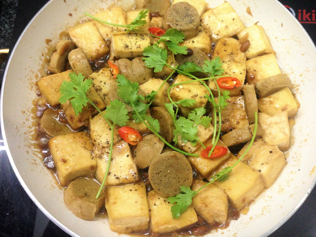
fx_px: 301
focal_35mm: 33
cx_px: 158
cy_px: 118
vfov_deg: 42.9
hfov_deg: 55.4
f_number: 2.4
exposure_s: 1/20
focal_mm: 4.12
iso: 320
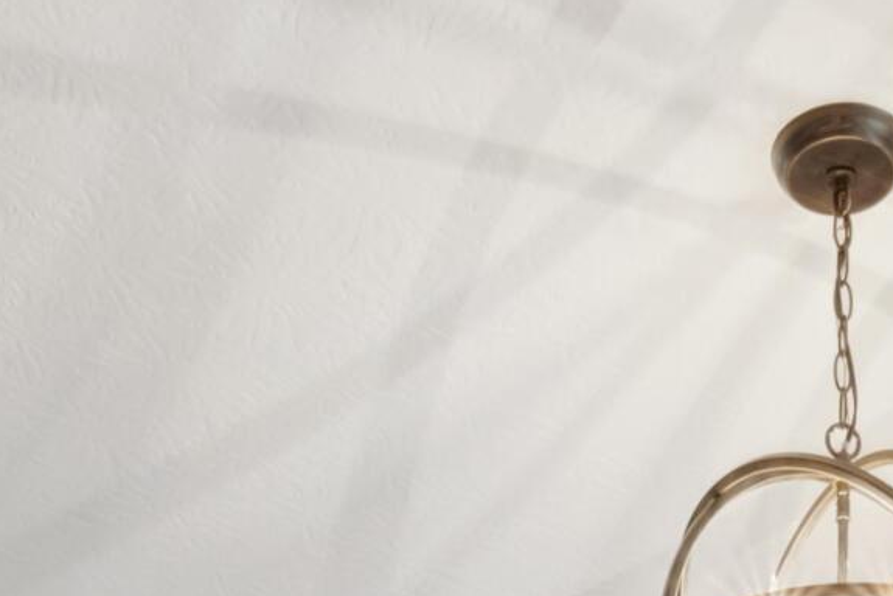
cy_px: 1519
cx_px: 707
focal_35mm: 73
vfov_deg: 13.0
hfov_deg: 27.2
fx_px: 1812
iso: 400
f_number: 13
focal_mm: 14
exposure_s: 1/5
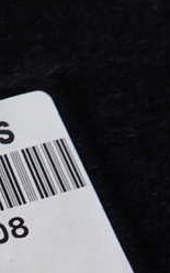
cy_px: 228
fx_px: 474
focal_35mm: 64
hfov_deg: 17.0
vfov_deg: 31.0
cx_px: -128
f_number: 2
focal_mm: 4.5
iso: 200
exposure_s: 1/50
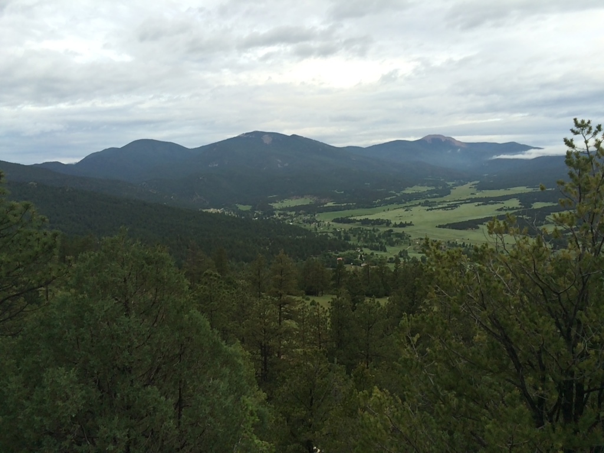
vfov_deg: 48.2
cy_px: 226
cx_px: 302
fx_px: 506
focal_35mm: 29
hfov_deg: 61.7
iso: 32
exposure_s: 1/264
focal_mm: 4.15
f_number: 2.2
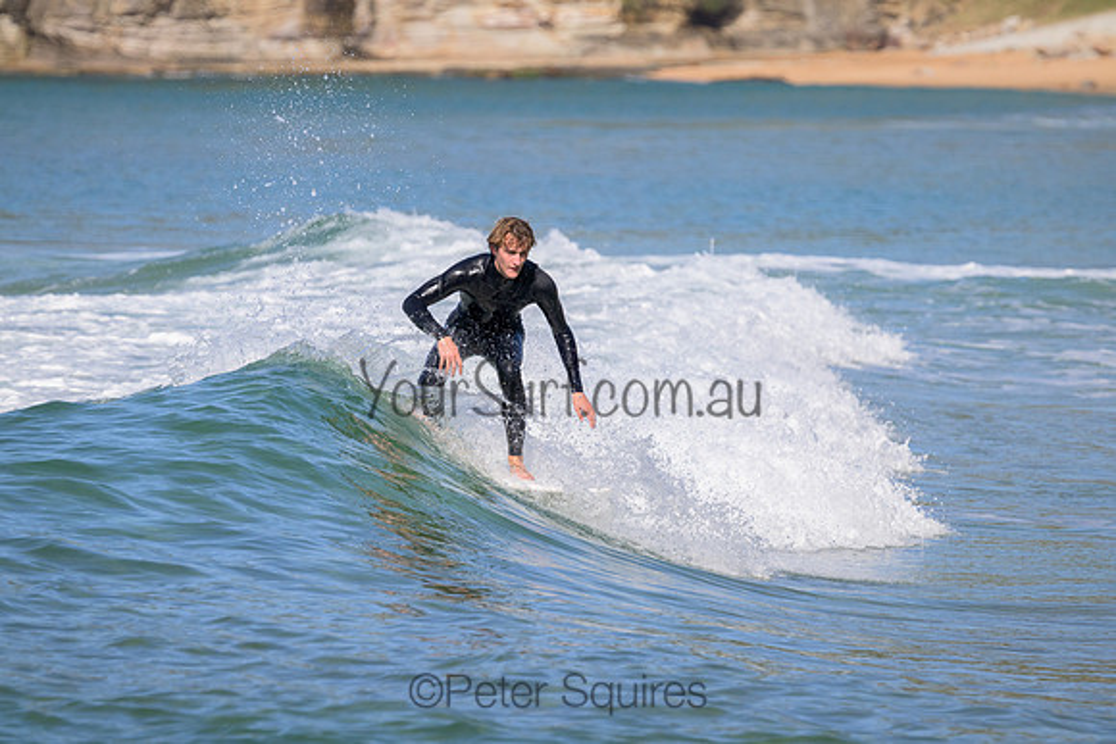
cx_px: 558
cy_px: 372
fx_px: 16433
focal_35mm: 530
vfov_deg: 2.6
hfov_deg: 3.9
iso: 900
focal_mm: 530
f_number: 10
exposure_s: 1/2000
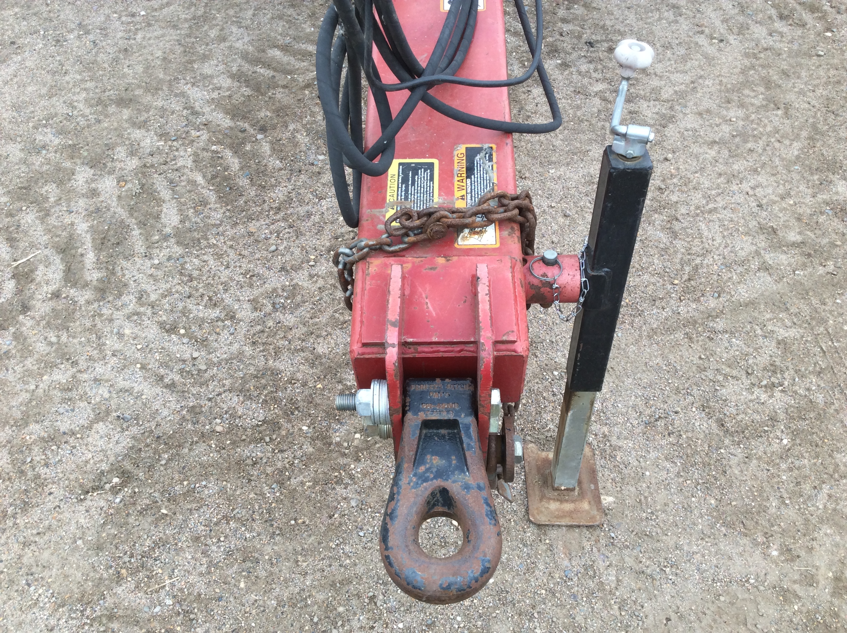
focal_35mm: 32
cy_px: 316
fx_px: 782
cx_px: 424
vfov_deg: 44.1
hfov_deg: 56.9
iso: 32
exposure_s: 1/152
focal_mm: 3.3
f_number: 2.4
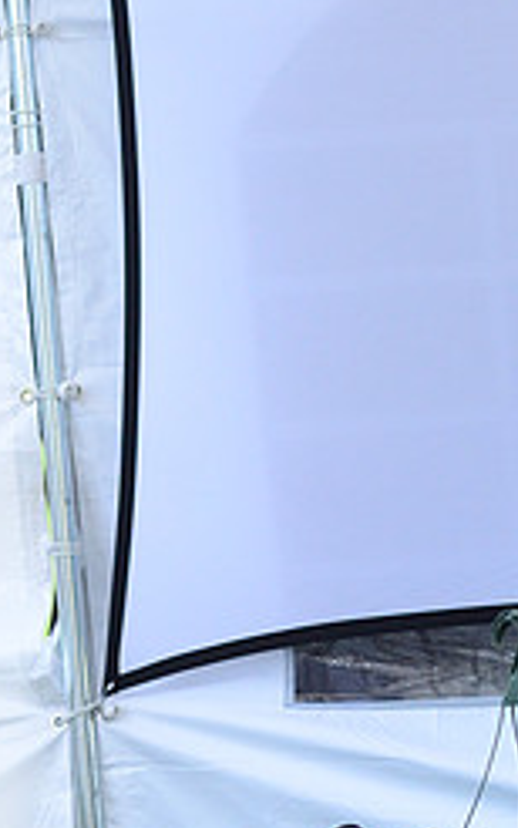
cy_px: 448
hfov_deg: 5.1
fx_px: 5685
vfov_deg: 8.3
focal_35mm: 252
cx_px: 928
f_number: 2.8
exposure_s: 1/200
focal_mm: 70
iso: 800
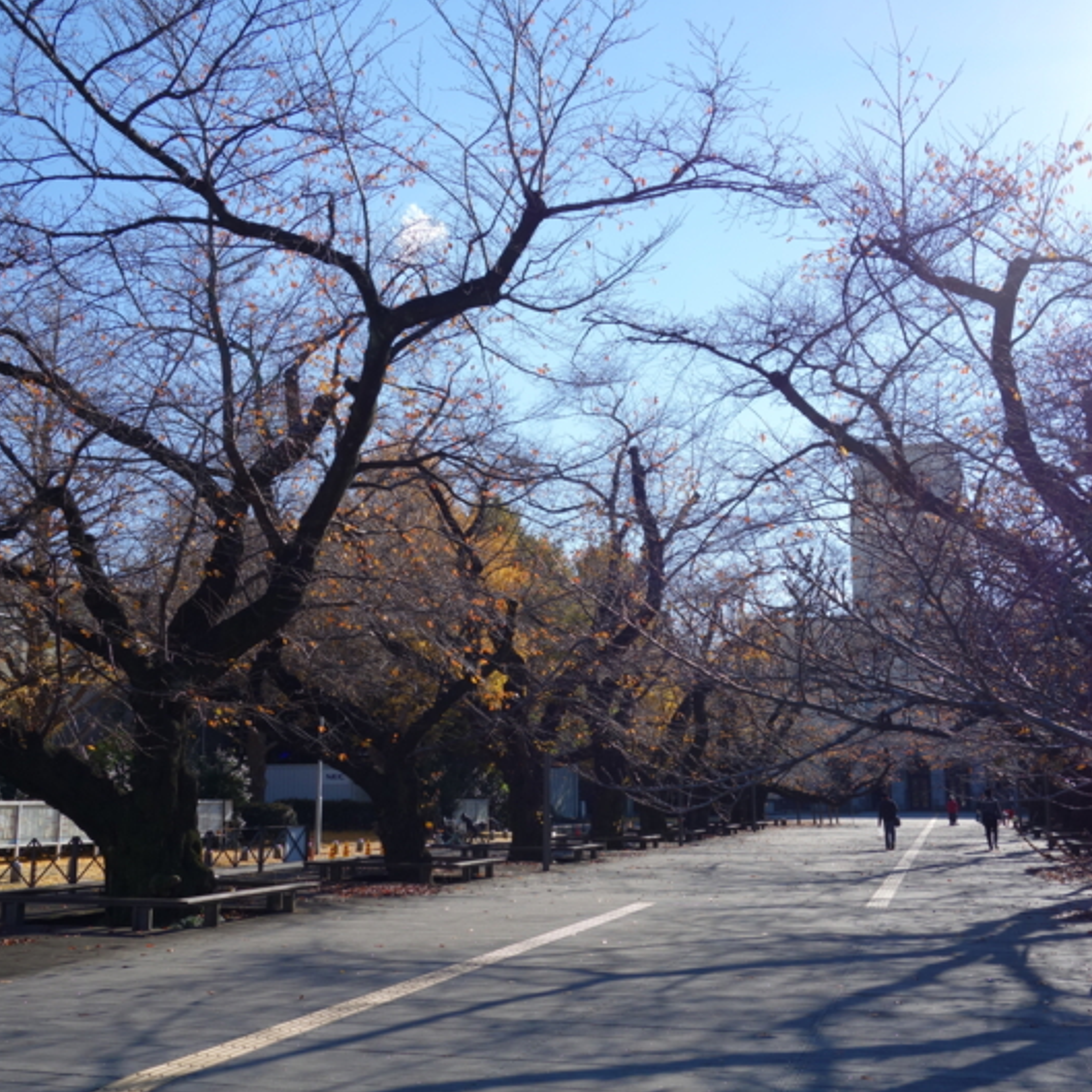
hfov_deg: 46.0
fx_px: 1285
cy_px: 546
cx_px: 564
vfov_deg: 46.0
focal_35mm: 36
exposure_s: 1/400
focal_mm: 10.4
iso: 125
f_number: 5.6
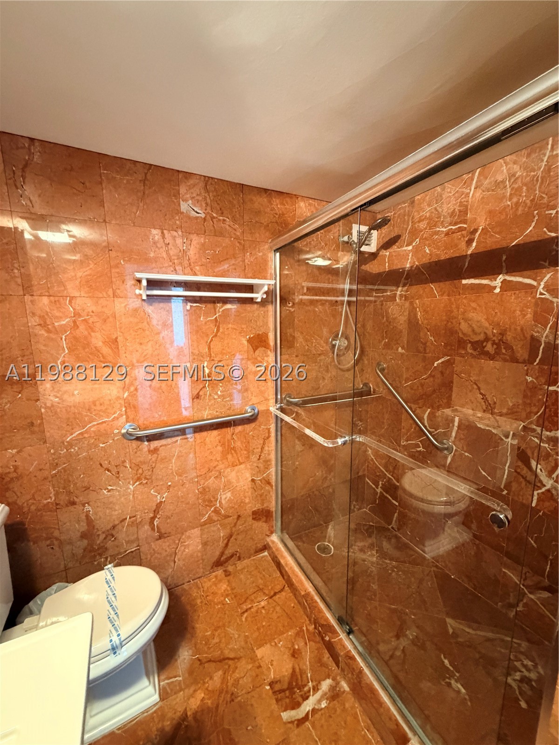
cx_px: 280
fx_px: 301
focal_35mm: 14
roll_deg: +0.5
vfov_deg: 102.1
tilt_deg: -8.5
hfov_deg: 85.7
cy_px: 372
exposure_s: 1/40
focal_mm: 2.22
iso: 1000
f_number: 2.2
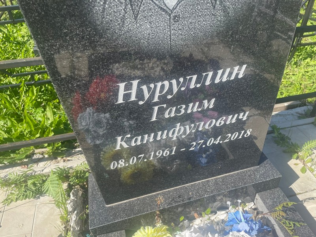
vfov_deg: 53.1
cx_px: 158
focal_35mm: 26
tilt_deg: -41.3
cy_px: 118
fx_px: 237
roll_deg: +2.4
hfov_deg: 67.3
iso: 32
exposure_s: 1/1618
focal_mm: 4.2
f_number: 1.6
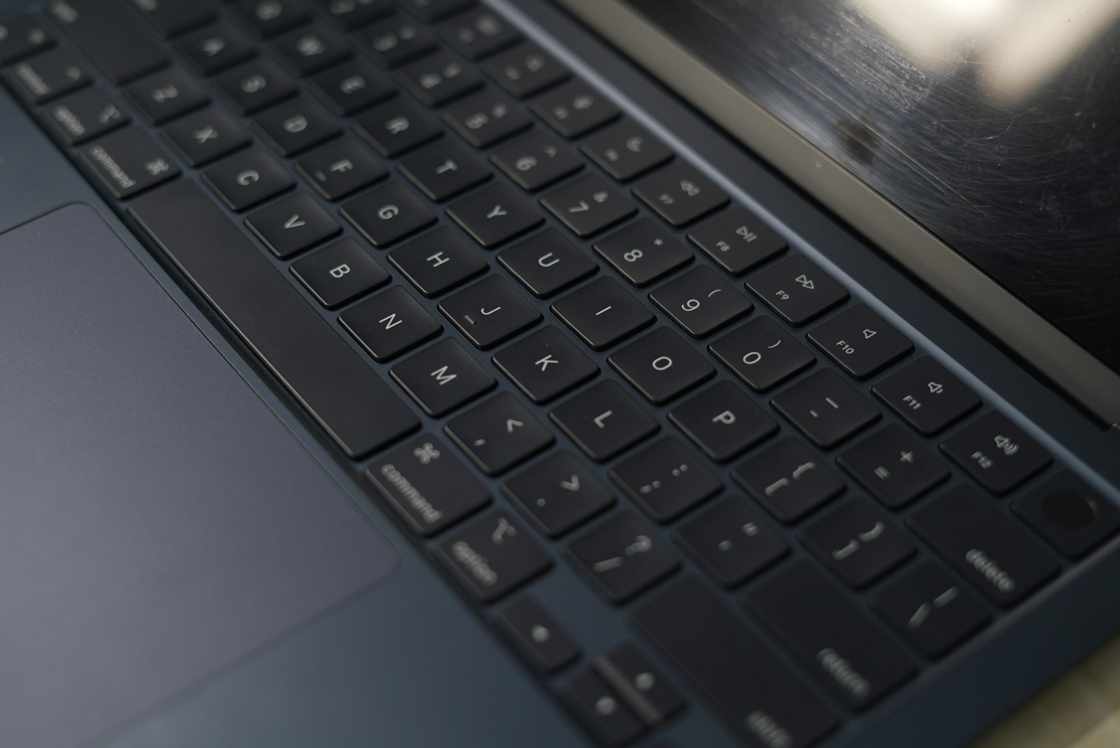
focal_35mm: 50
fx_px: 1556
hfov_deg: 39.6
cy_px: 374
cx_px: 560
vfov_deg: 27.0
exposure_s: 1/100
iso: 320
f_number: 2.8
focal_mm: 50
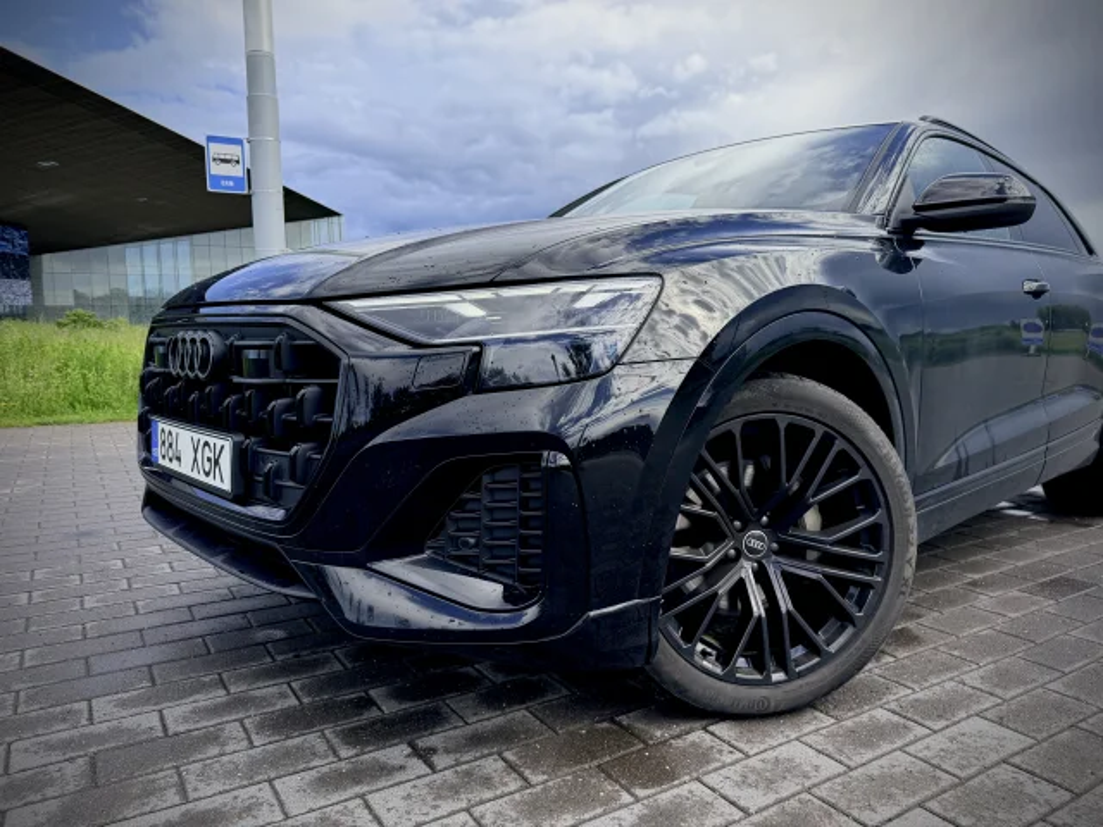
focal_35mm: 24
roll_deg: +1.2
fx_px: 765
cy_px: 414
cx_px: 552
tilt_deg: -6.4
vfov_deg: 56.8
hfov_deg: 71.6
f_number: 1.78
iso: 100
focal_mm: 6.76
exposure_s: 1/1812
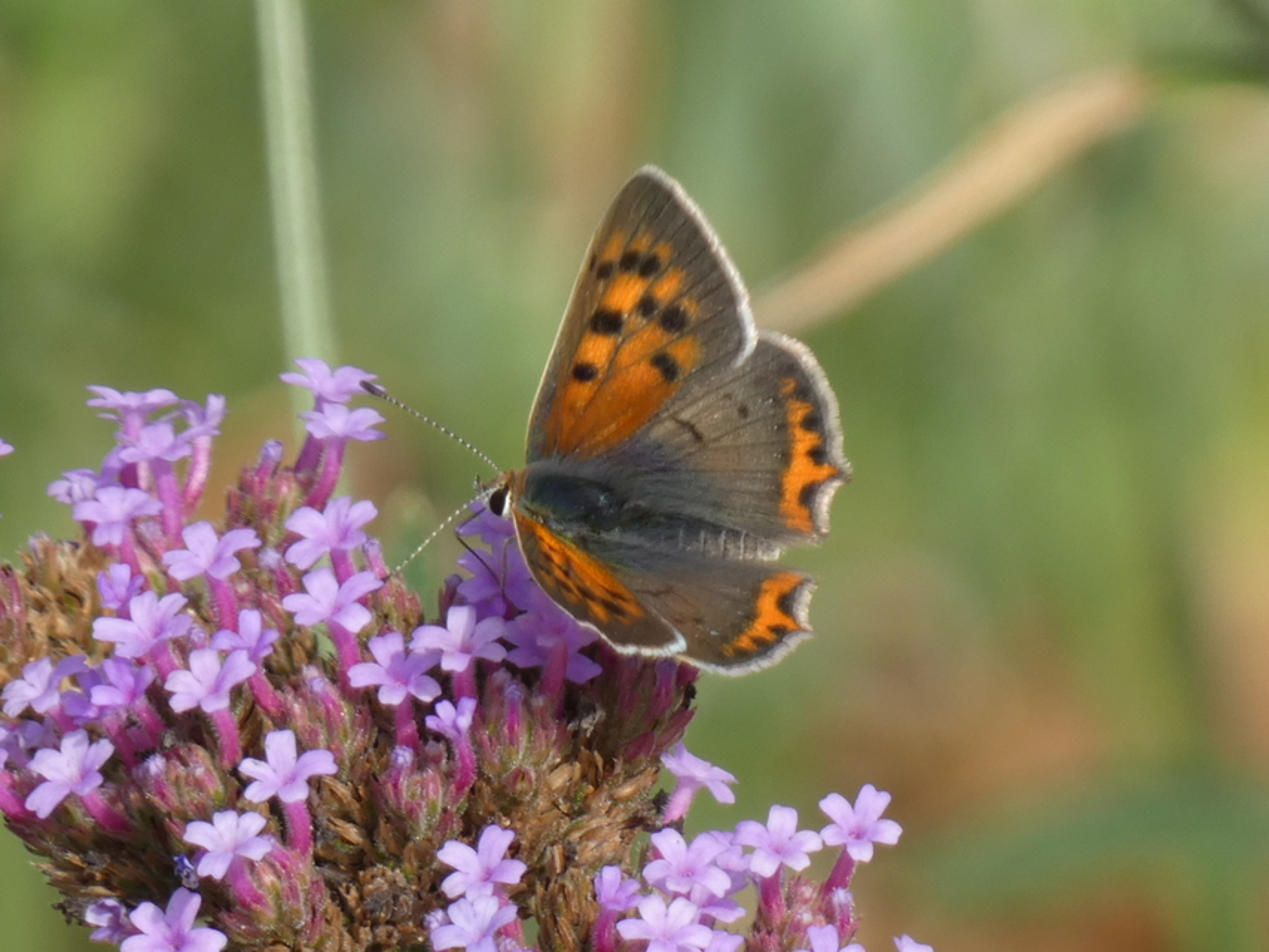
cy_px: 476
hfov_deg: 3.3
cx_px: 634
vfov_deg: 2.5
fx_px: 21999
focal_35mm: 600
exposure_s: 1/125
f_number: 5.6
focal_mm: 107.6
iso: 80
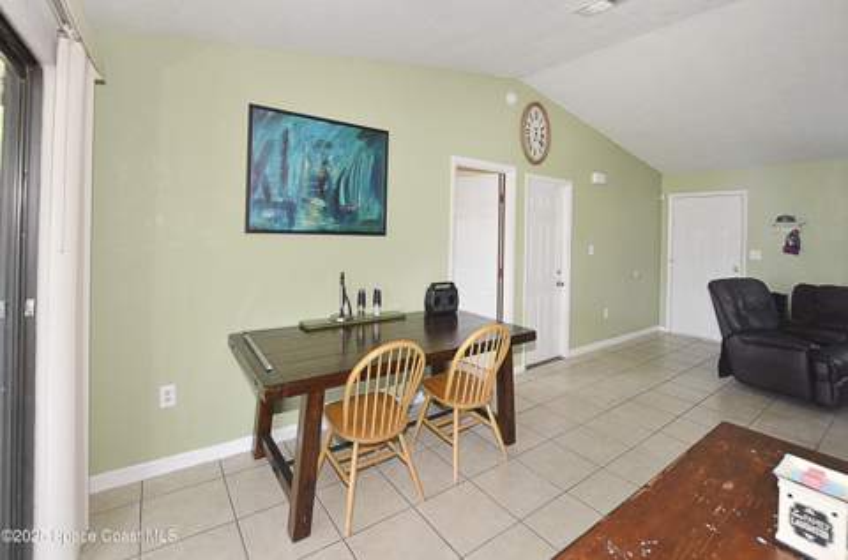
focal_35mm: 15
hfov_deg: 100.6
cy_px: 280
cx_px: 424
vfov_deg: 77.0
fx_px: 352
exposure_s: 1/60
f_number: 6.3
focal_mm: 10
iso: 640
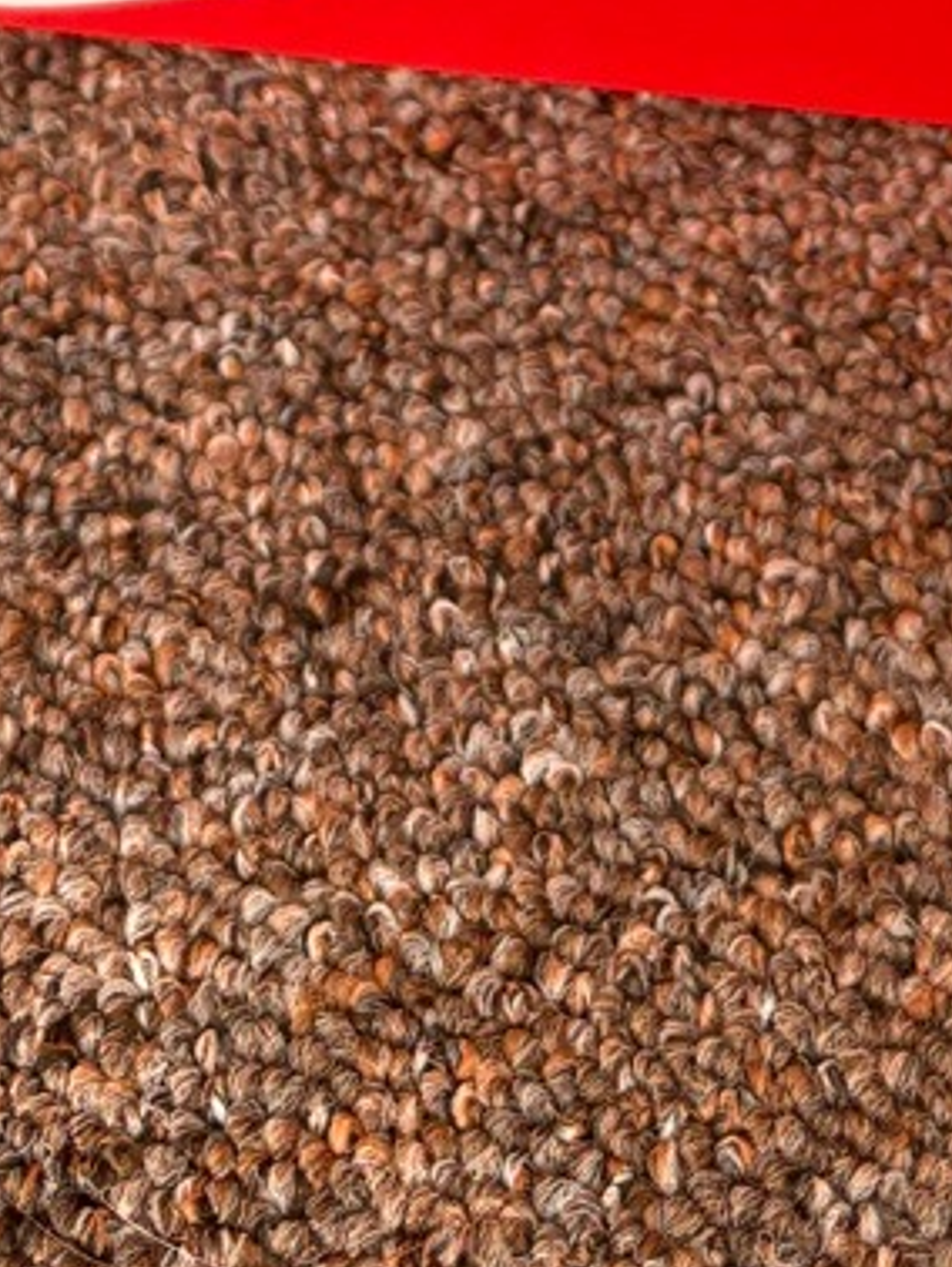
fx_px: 4029
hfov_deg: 13.4
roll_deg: -5.0
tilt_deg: -36.8
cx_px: 704
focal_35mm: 110
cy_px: -1063
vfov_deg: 15.3
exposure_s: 1/107
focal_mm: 5.96
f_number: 1.6
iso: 125
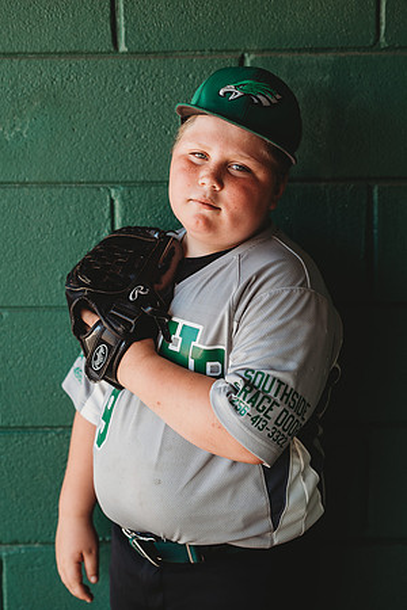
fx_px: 1441
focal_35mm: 85
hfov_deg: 16.1
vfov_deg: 23.9
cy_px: 305
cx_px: 204
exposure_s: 1/200
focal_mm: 85
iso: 200
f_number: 2.8
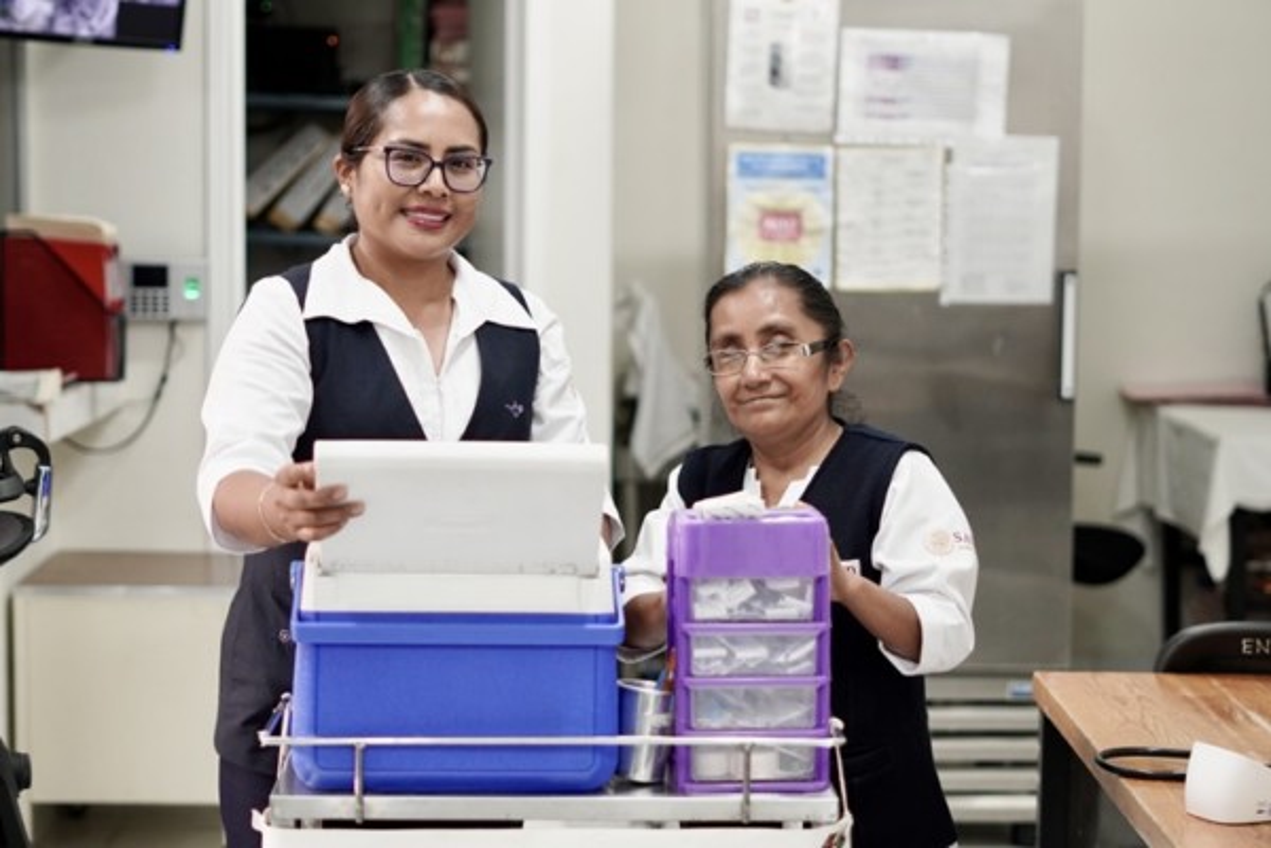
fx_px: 2648
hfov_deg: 27.0
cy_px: 424
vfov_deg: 18.2
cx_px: 636
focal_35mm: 75
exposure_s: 1/320
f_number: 1.8
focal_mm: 50
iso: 800
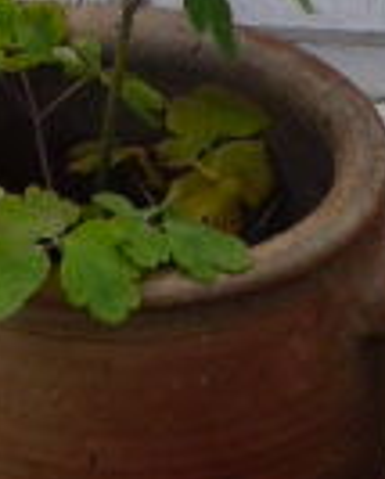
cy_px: -43
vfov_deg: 8.7
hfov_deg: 7.1
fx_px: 3123
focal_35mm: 220
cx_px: 144
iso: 100
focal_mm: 8.5
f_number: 4.2
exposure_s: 1/80
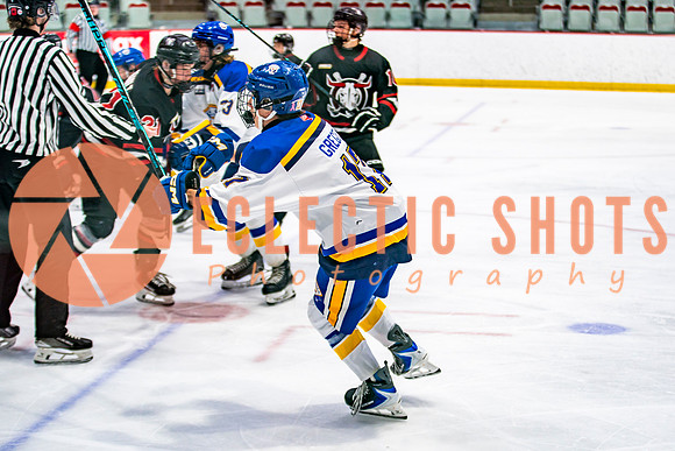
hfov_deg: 25.1
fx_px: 1517
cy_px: 230
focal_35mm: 81
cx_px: 387
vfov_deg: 16.9
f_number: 2.8
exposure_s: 1/640
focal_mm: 70
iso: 400
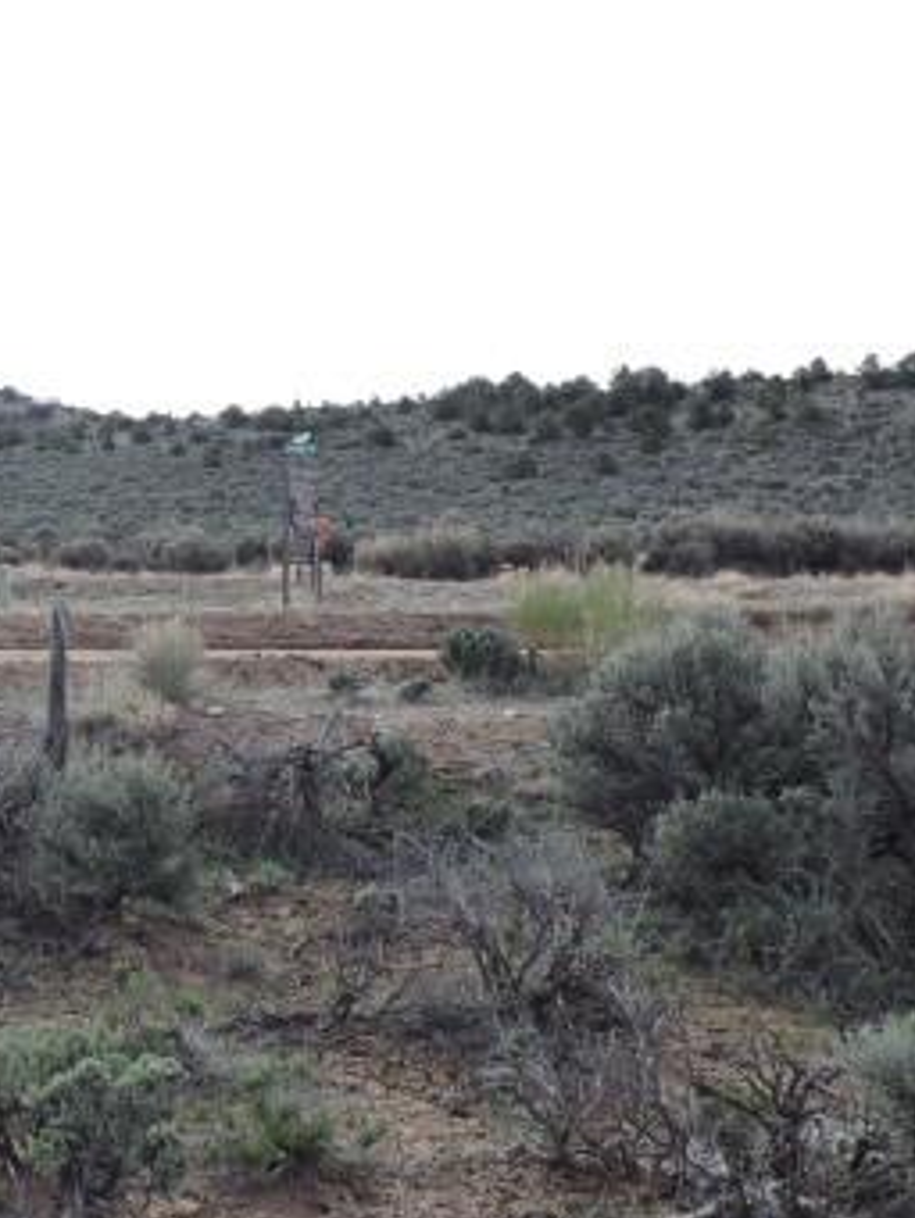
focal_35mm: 45
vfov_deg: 42.0
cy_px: 686
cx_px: -82
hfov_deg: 29.2
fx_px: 1585
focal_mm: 4.3
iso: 100
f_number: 3
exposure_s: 1/640
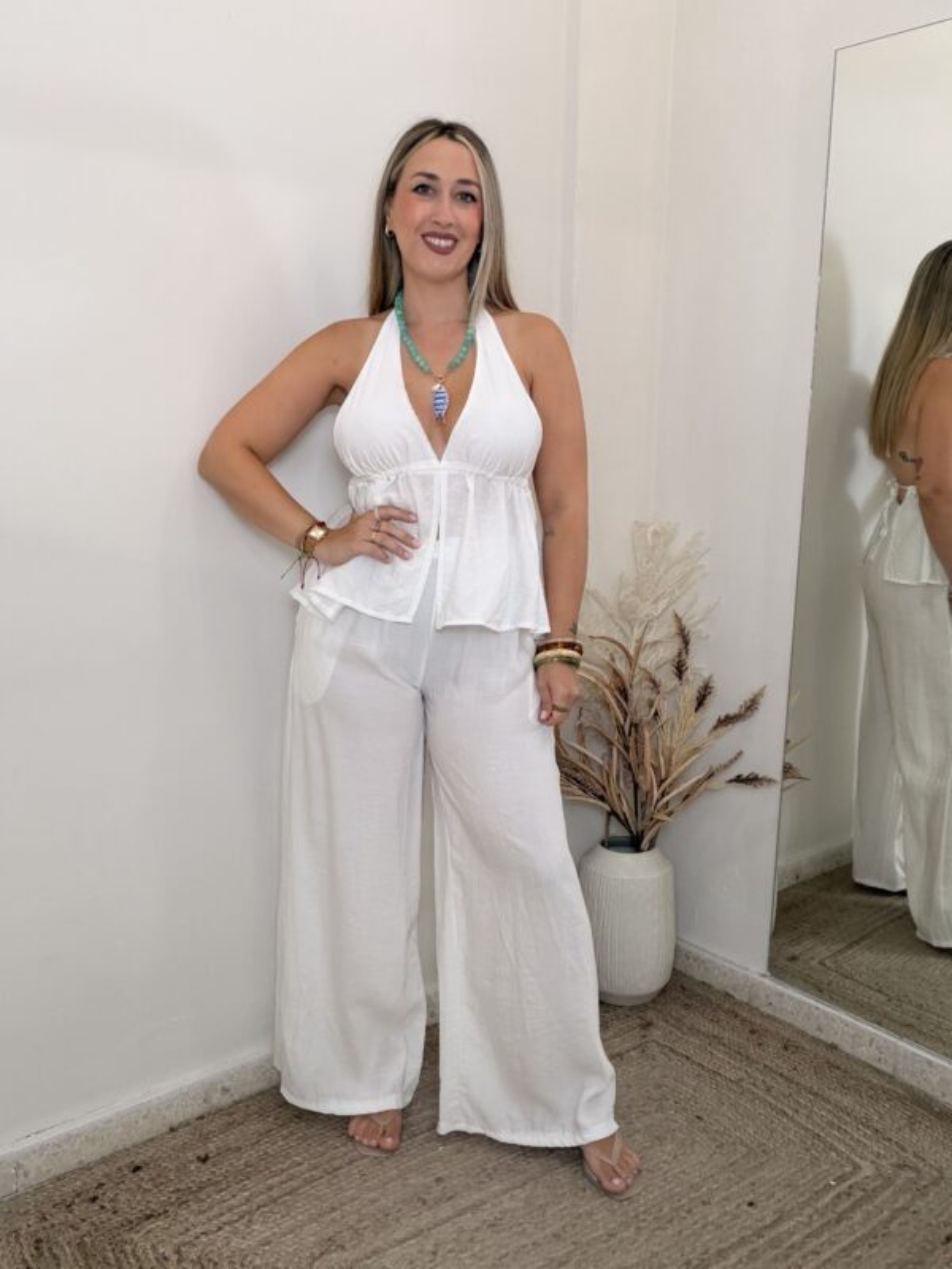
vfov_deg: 60.0
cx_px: 476
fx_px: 1100
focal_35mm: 30
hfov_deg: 46.8
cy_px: 634
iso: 100
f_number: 1.9
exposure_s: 1/60
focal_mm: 2.71
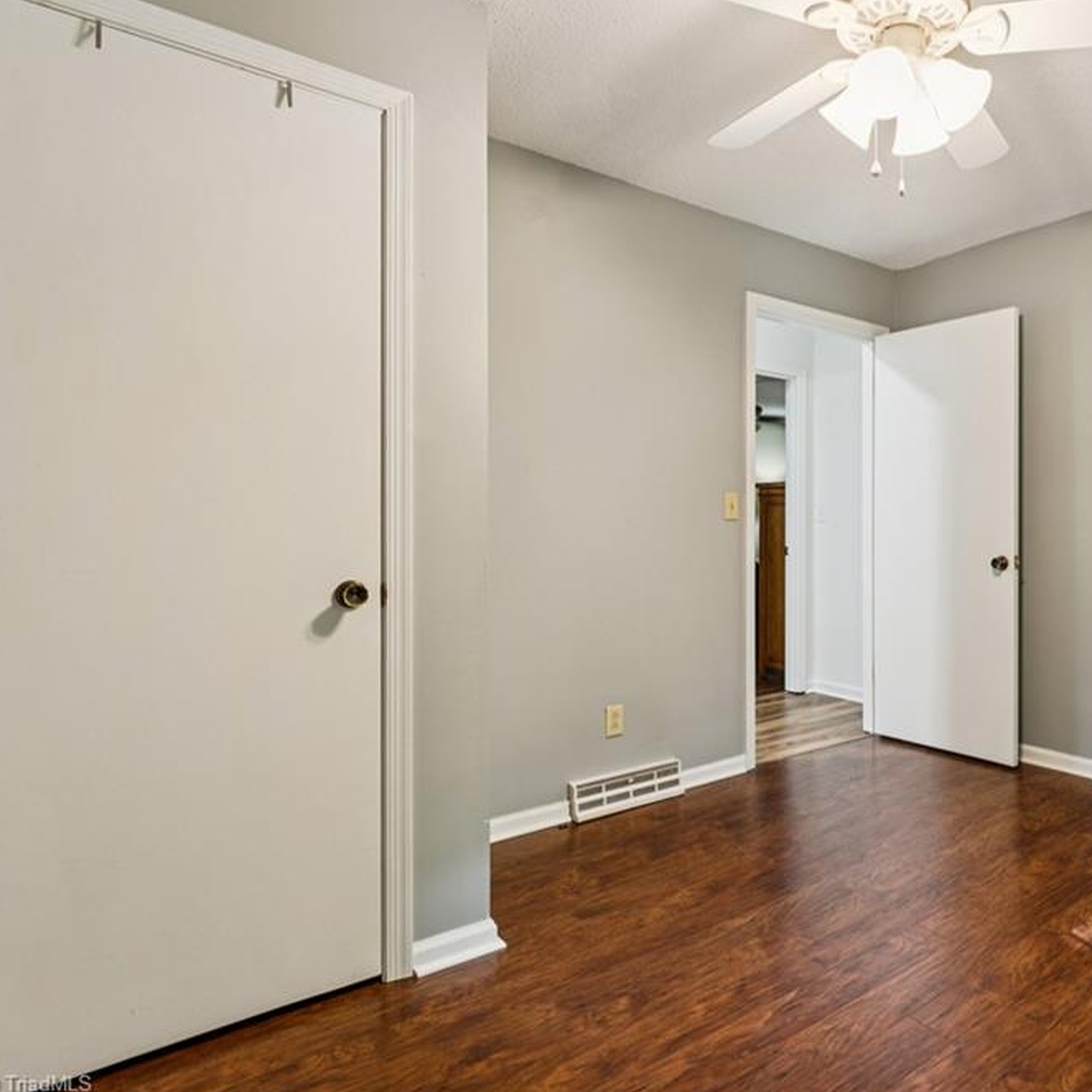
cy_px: 537
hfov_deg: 65.1
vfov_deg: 69.5
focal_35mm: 22
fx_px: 787
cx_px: 824
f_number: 13
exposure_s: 1.6
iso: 200
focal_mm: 16.8
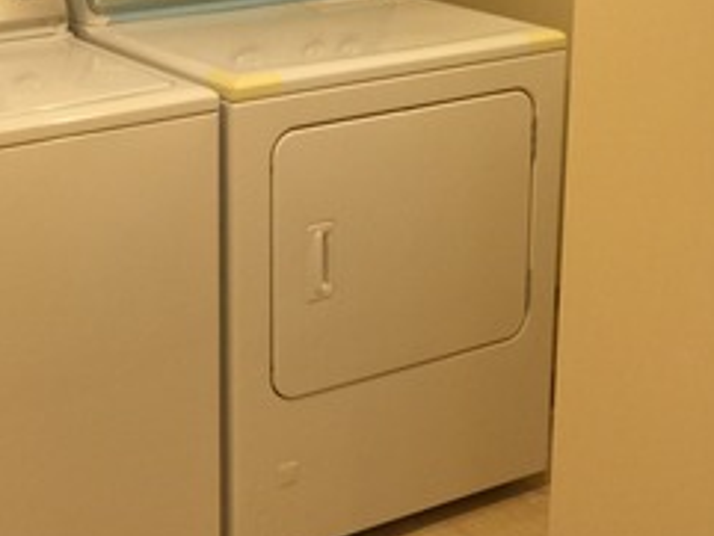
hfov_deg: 25.2
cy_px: 127
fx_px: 1589
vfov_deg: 19.0
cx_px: 234
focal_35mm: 77
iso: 40
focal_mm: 4.15
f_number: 2.2
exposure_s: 1/15
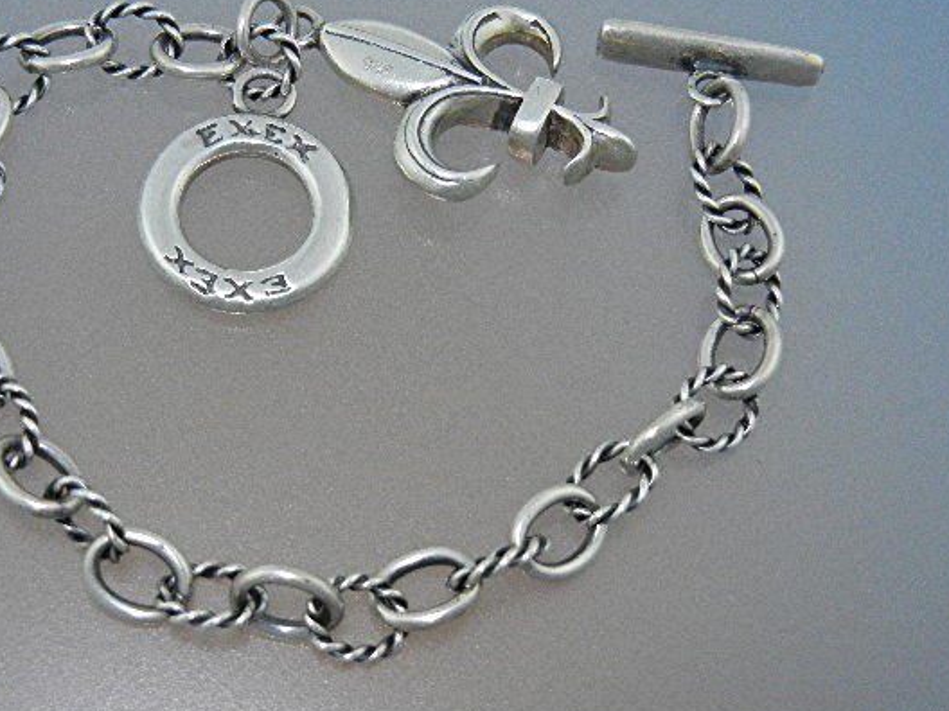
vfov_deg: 23.3
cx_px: 394
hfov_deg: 30.7
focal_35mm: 63
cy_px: 332
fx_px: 1727
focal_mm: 9.3
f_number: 7.8
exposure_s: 1/30
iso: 747
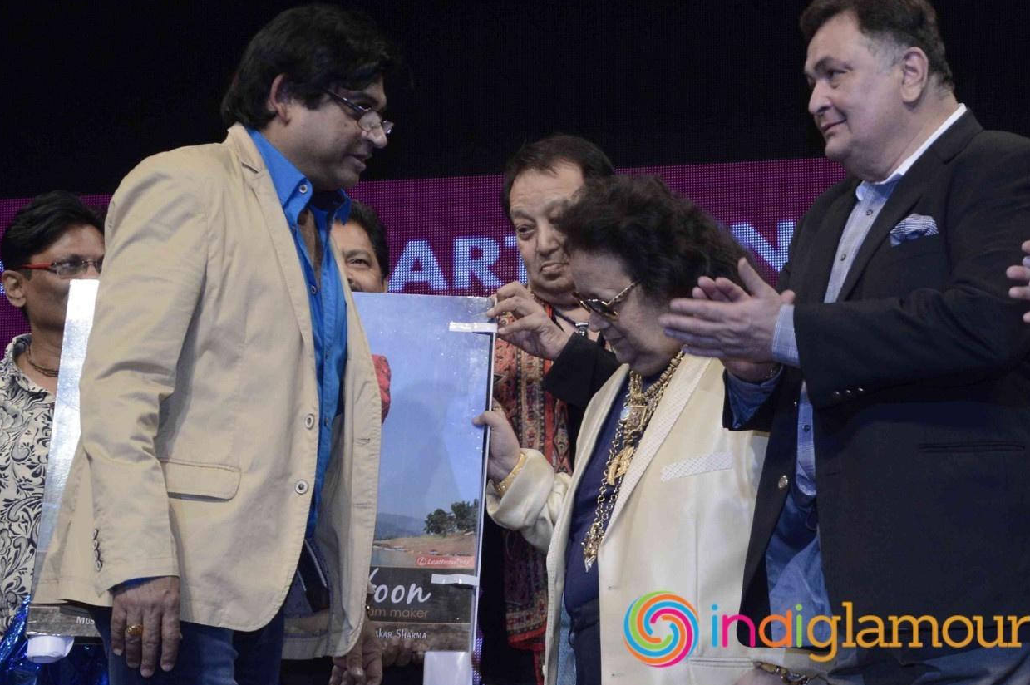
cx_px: 826
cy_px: 297
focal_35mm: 123
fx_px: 3514
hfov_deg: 16.6
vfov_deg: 11.1
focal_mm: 45
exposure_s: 1/160
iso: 800
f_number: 6.3
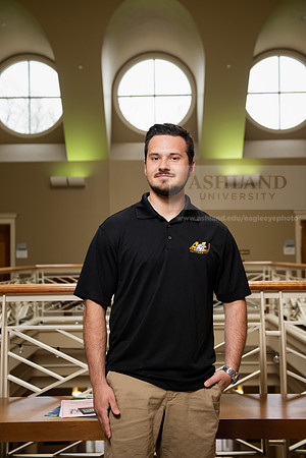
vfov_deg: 39.6
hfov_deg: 27.0
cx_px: 153
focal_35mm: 50
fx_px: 637
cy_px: 229
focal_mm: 50
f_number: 4.5
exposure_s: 1/200
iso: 800
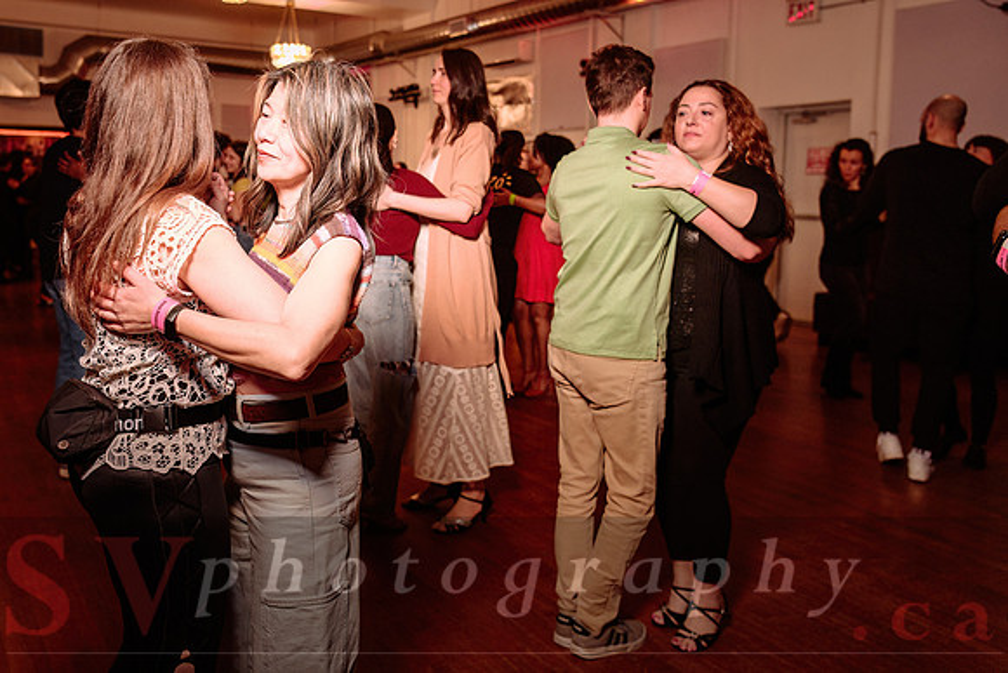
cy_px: 249
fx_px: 847
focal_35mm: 30
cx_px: 399
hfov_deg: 61.0
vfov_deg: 43.0
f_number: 2.8
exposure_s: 1/160
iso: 800
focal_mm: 24
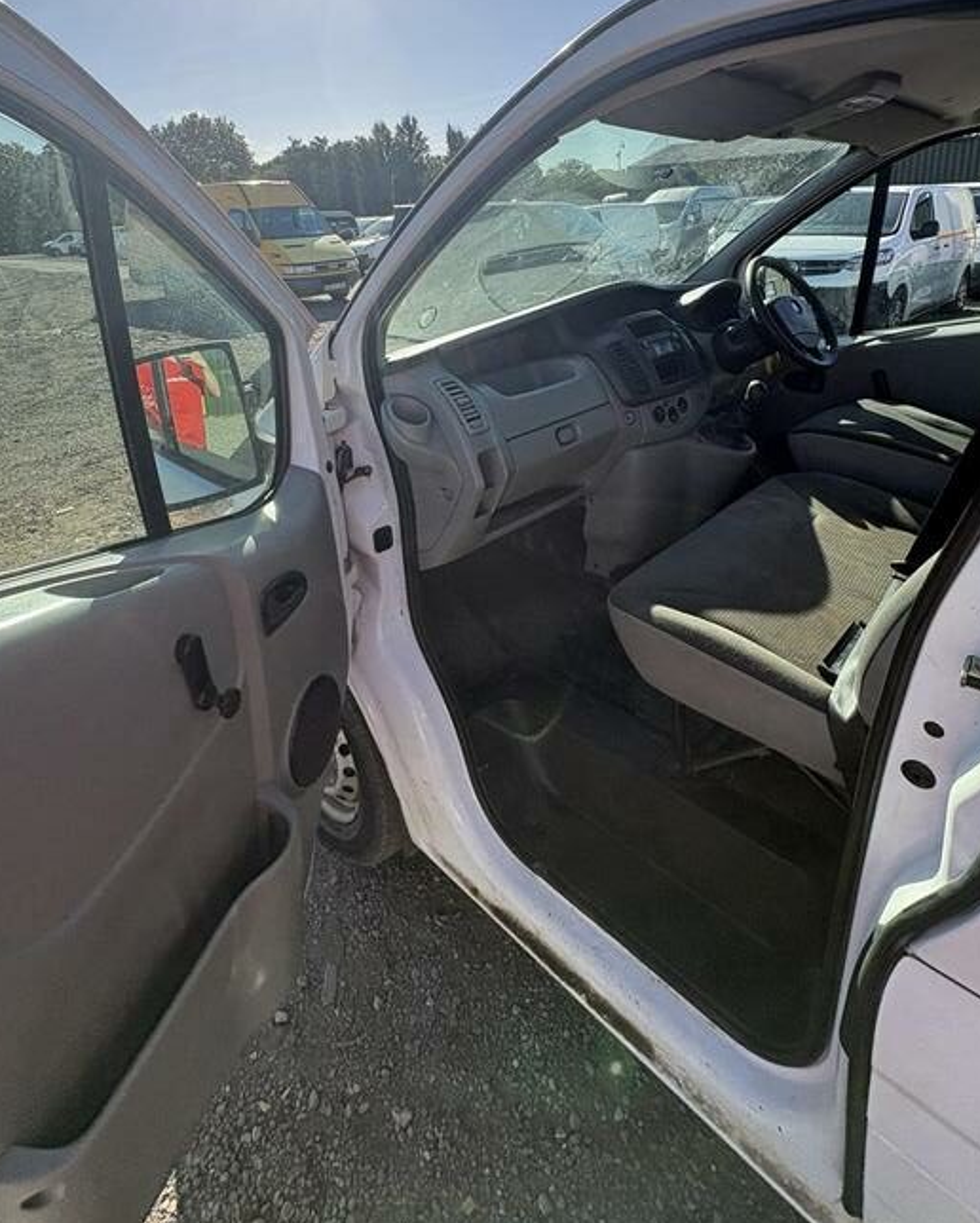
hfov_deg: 70.7
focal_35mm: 19
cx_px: 443
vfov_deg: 79.7
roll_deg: +1.4
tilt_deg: -6.7
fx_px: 688
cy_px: 382
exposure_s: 1/713
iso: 40
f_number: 2.2
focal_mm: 2.22
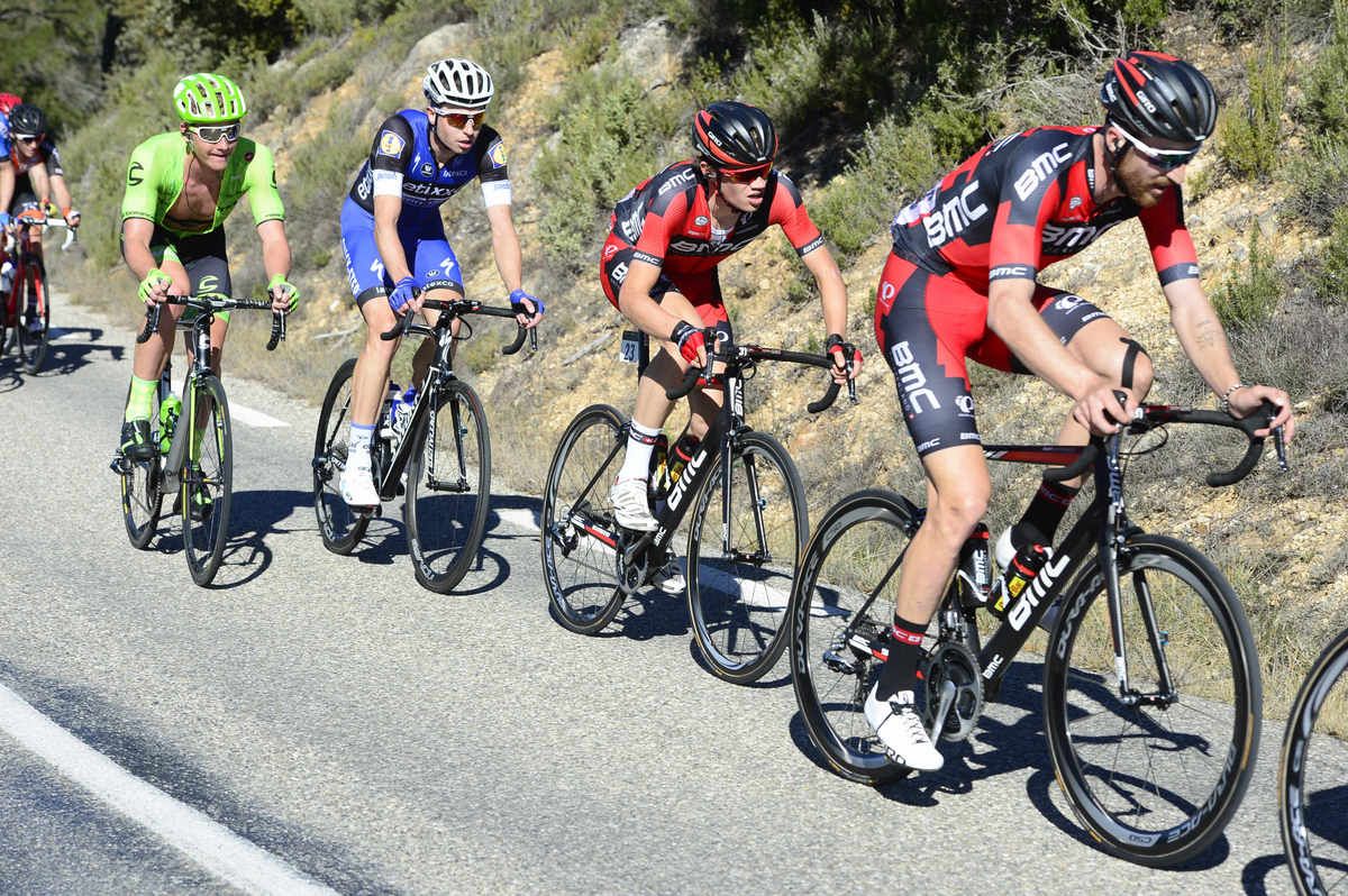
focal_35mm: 98
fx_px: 3666
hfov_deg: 20.8
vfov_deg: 13.9
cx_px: 674
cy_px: 448
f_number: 8
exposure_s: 1/1000
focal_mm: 98
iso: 400
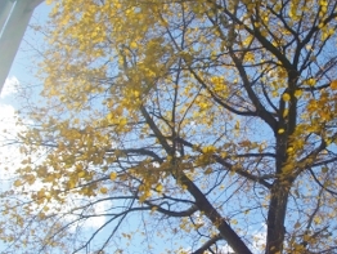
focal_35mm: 58
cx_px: 237
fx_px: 565
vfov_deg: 25.1
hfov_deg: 32.8
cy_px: 181
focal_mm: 7.9
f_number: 5.6
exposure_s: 1/400
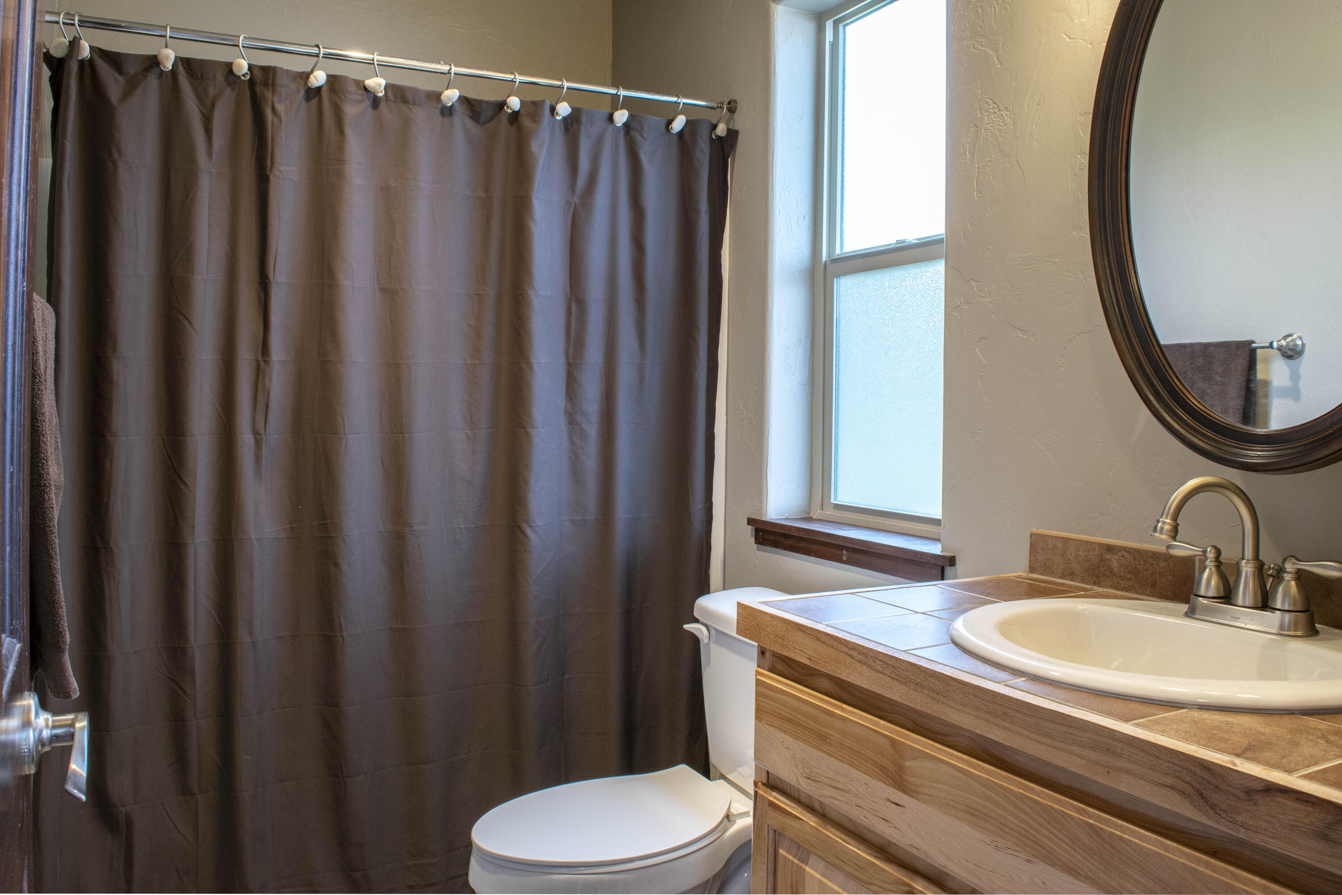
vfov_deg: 47.9
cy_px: 448
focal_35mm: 27
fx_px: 1006
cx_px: 671
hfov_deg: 67.4
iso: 200
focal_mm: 18
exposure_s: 1/4
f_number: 10
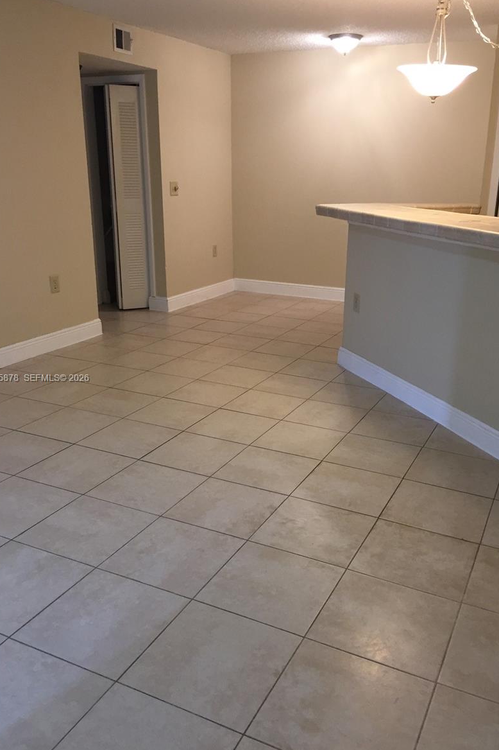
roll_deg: -0.4
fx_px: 645
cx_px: 259
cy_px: 379
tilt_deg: -17.9
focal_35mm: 31
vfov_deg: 60.3
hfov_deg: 42.3
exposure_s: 1/30
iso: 100
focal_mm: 4.15
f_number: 2.2
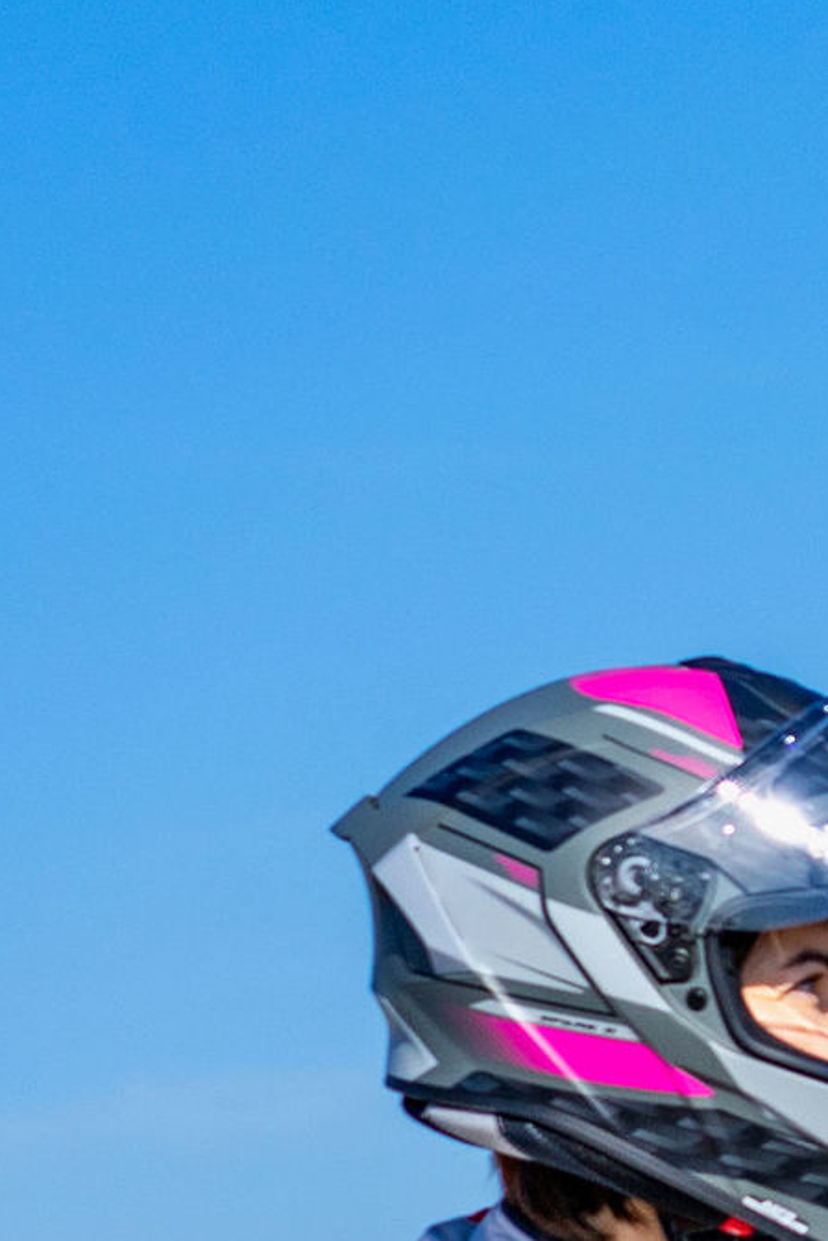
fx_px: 11039
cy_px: 1631
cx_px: 1678
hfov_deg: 4.2
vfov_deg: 6.4
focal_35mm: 320
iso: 125
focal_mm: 70
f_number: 6.3
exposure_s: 1/1250
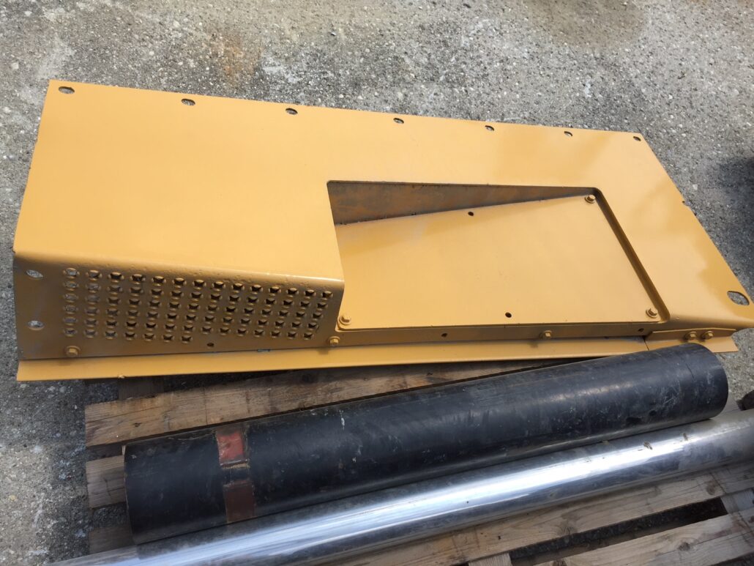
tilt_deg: -56.8
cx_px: 377
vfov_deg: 48.2
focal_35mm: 29
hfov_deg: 61.6
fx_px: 632
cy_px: 283
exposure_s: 1/1236
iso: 32
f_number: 2.2
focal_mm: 4.15
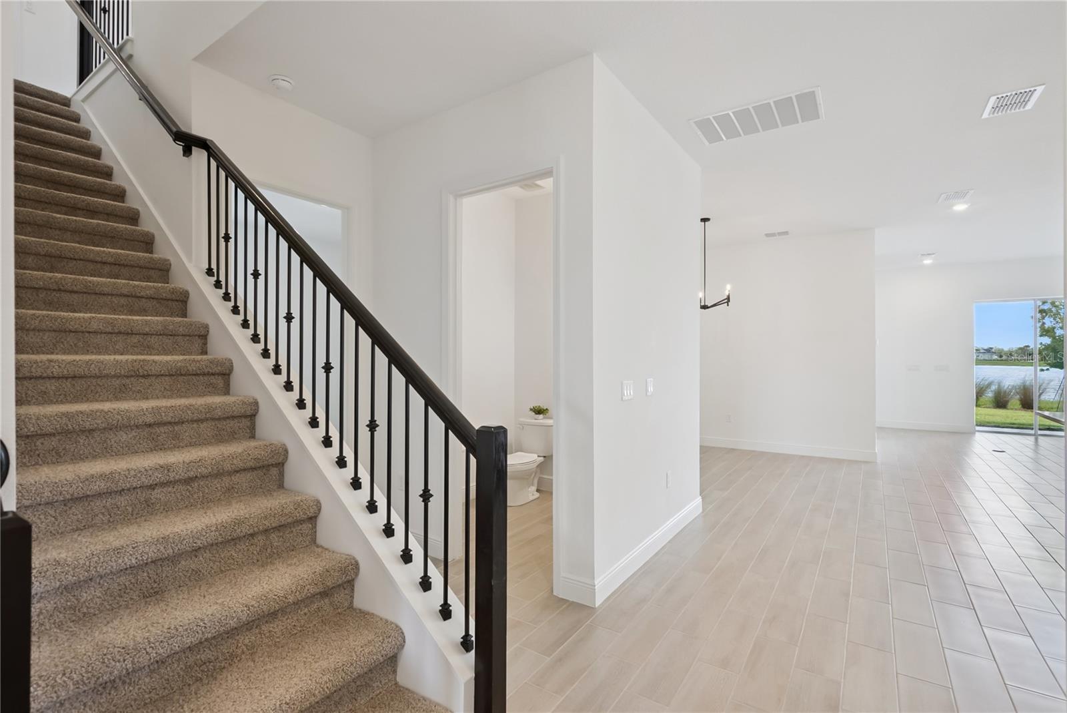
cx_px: 534
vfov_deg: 73.8
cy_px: 356
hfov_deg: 96.7
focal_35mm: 16
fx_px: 474
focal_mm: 16
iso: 640
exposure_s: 1/50
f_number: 8
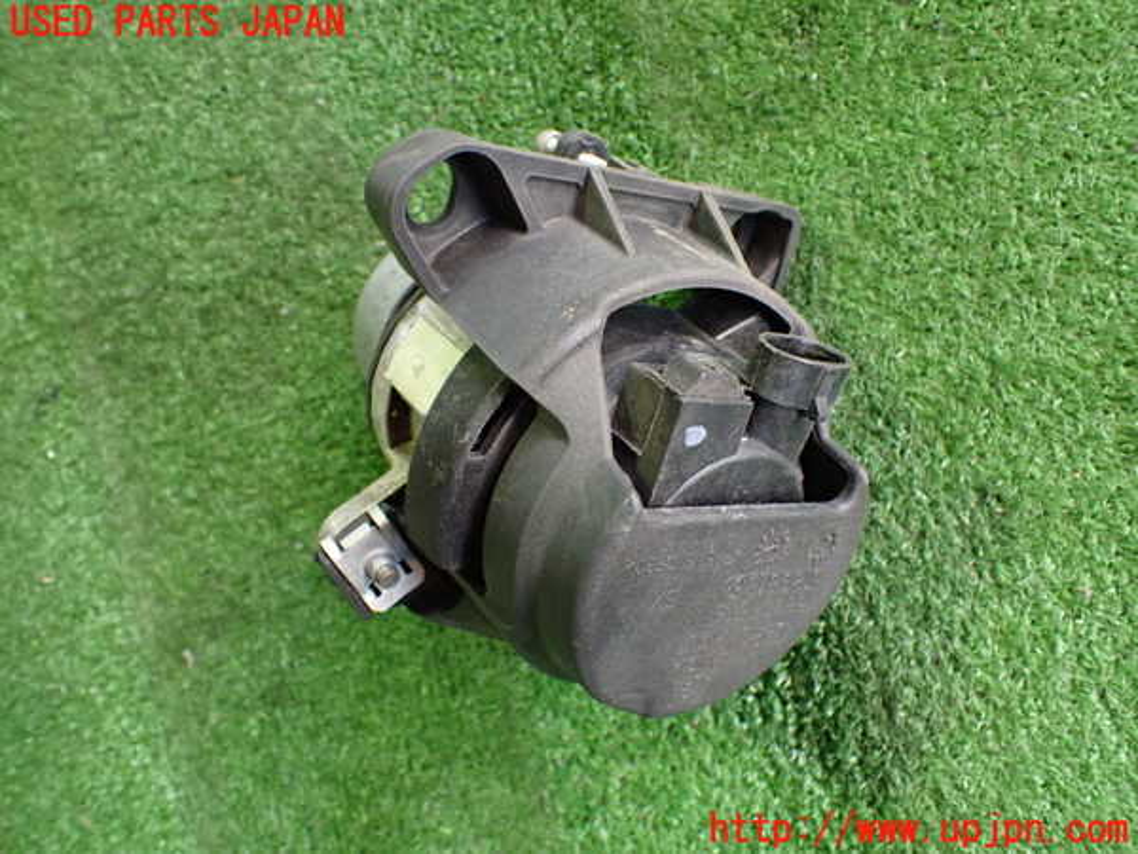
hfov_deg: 60.0
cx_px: 569
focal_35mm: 30
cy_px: 427
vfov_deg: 46.8
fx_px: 986
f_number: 2.3
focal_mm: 5.4
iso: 800
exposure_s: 1/60
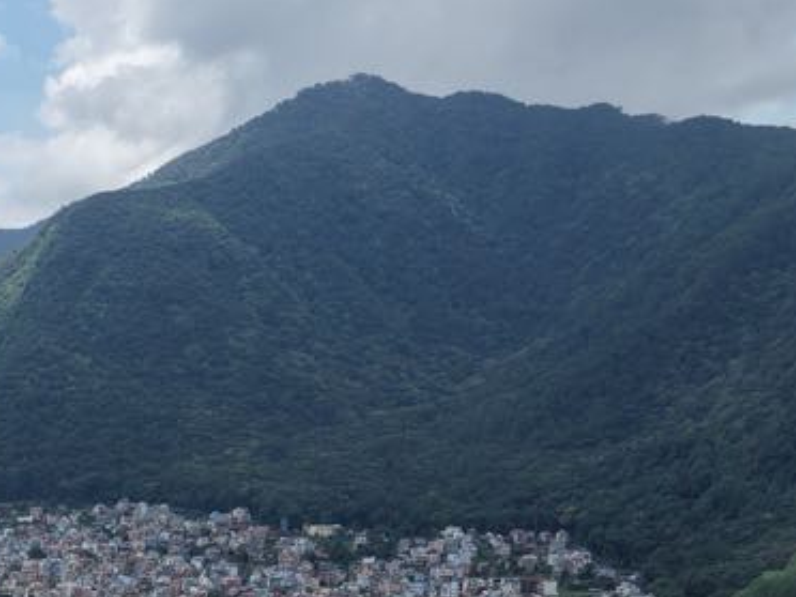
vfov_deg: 19.2
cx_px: -186
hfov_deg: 24.5
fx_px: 1633
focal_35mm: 71
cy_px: 774
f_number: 1.8
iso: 210
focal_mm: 8.67
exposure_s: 1/5000
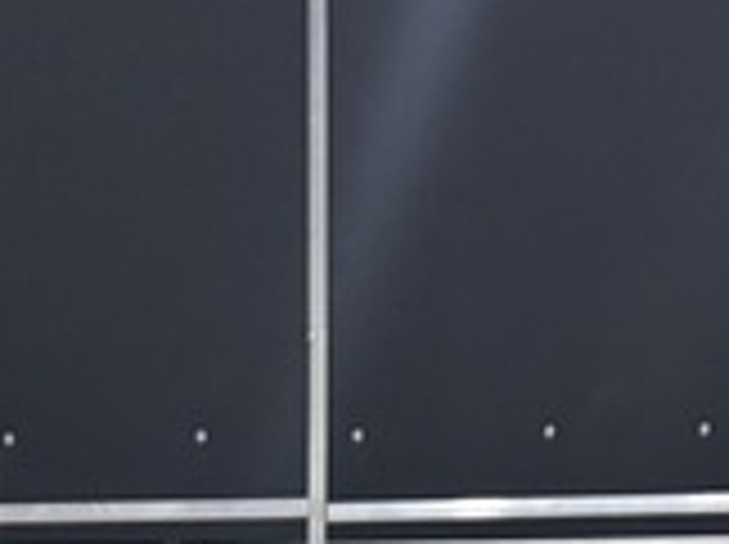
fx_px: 3196
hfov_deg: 12.8
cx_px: -4
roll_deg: +1.4
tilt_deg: -8.2
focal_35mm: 152
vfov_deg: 8.6
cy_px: 1448
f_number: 1.78
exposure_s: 1/60
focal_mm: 6.76
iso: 200
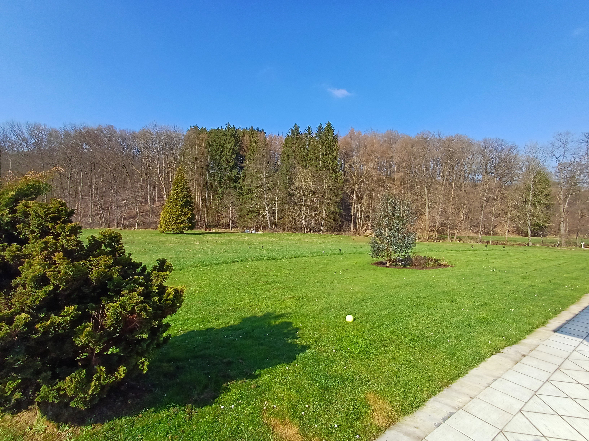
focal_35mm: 16
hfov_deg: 94.5
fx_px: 272
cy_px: 220
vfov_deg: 78.1
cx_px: 294
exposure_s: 1/705
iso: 40
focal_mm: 1.64
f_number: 2.2
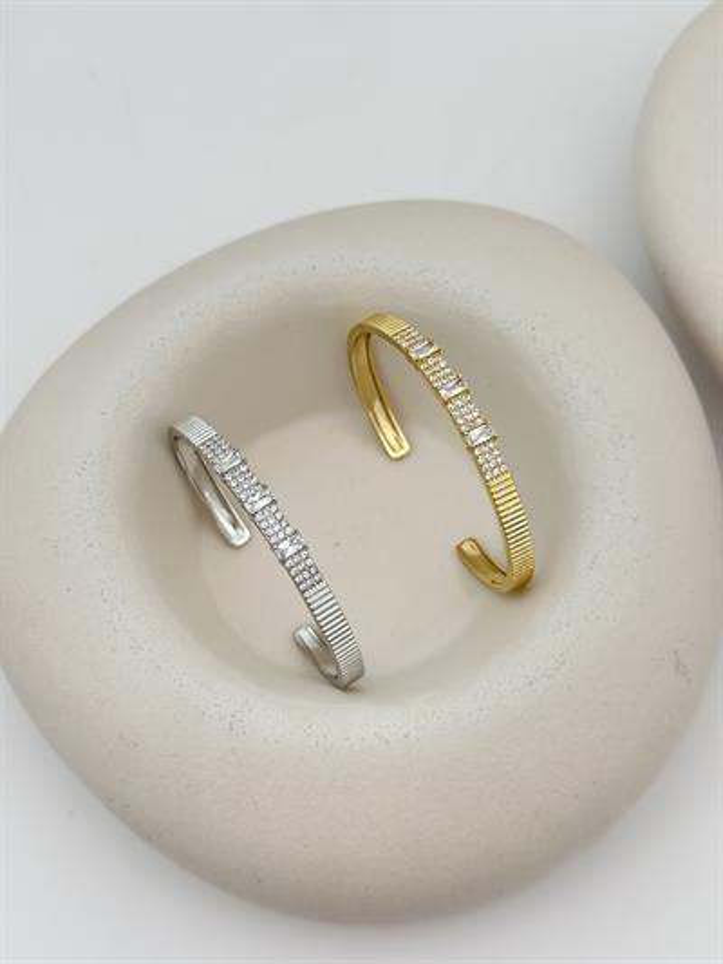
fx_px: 1336
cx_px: 362
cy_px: 482
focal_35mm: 48
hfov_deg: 30.3
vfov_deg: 39.6
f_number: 1.8
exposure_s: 1/720
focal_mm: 6.86
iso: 64
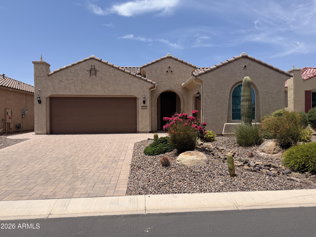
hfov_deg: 71.6
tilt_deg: -1.1
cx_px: 158
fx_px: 219
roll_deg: +0.9
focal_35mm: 24
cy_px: 118
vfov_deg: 56.8
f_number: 1.78
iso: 80
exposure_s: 1/7353
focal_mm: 6.76
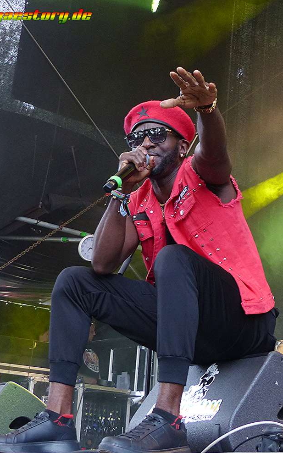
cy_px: 228
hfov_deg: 29.2
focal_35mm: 44
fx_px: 543
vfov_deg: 45.3
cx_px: 126
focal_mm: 7.4
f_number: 2.8
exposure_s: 1/60
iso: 160
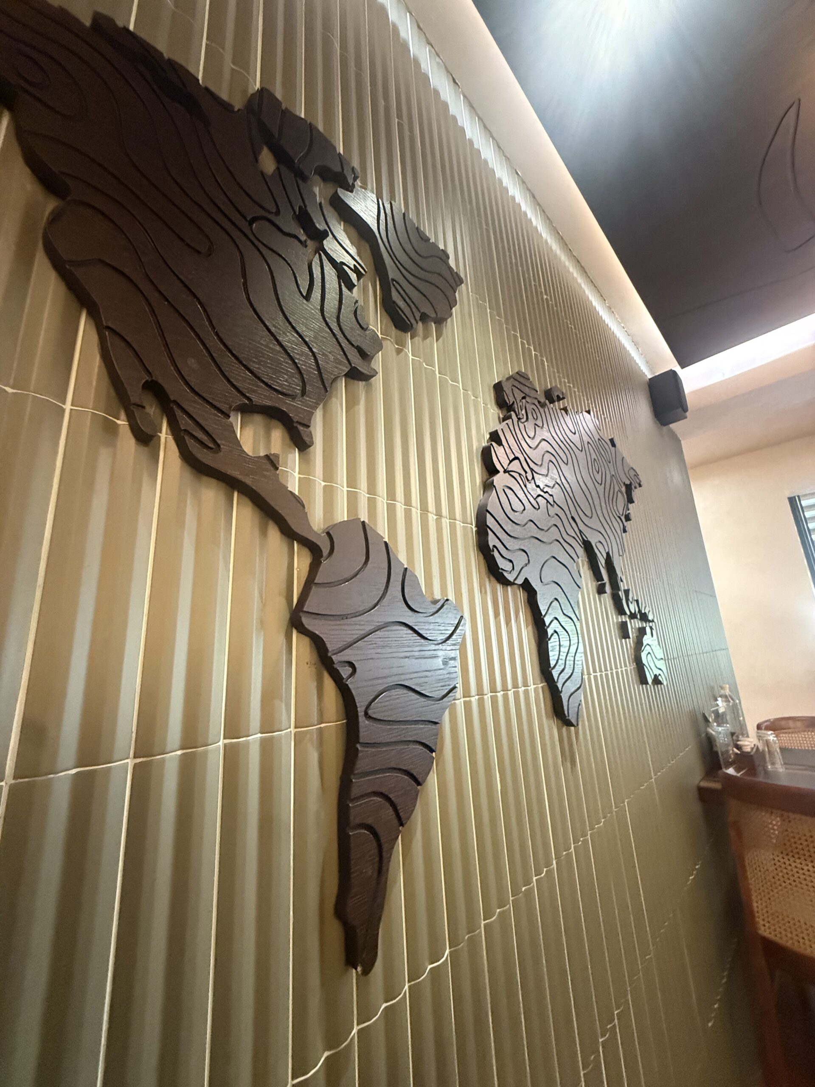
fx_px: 439
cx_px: 408
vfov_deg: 102.1
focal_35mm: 14
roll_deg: +3.1
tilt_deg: +16.0
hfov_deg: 85.7
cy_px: 544
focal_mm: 2.22
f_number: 2.2
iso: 1000
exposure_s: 1/50
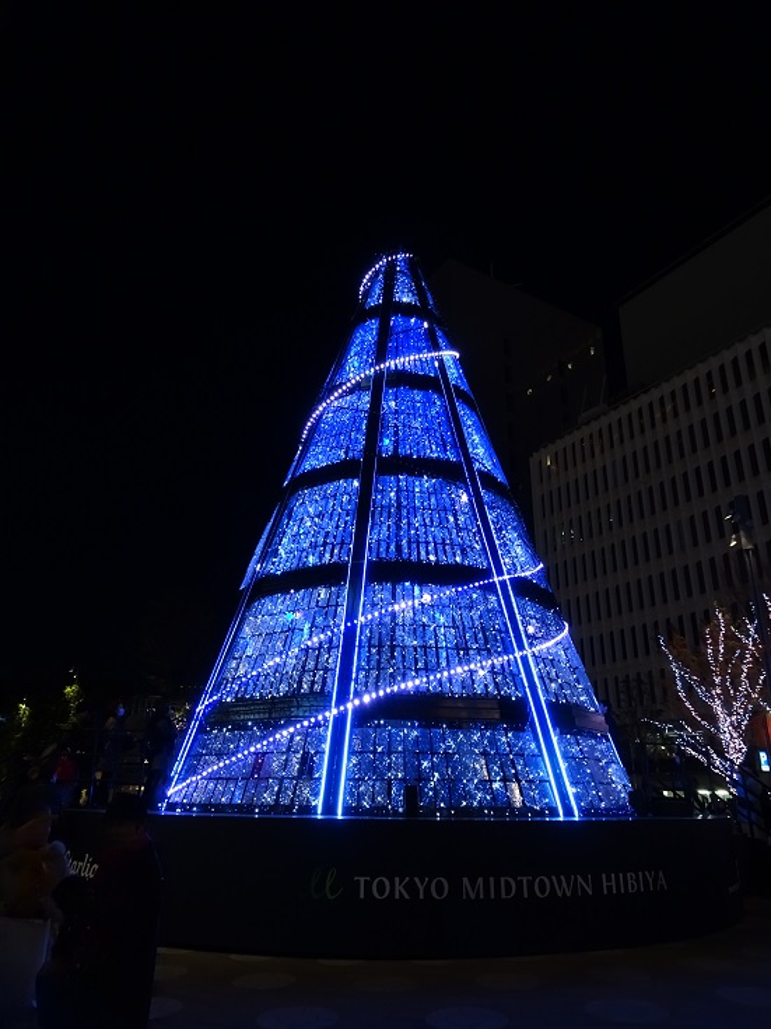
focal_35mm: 24
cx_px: 386
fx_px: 713
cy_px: 514
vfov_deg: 71.6
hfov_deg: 56.8
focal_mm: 4.1
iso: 400
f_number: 3.5
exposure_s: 1/30
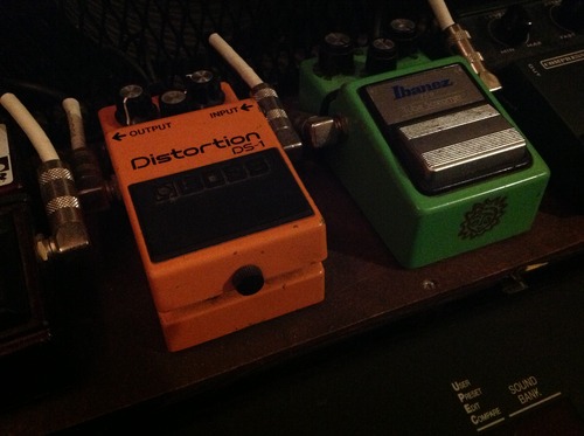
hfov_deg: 52.7
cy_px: 218
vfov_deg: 40.6
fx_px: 589
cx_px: 292
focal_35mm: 35
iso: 800
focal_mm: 4.28
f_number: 2.4
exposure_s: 1/15
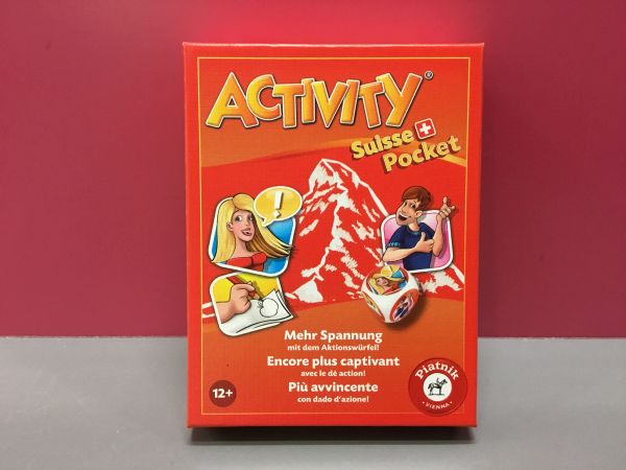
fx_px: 561
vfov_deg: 45.4
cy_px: 235
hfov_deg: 58.4
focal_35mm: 31
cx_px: 313
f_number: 2.4
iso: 160
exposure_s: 1/33
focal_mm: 3.3
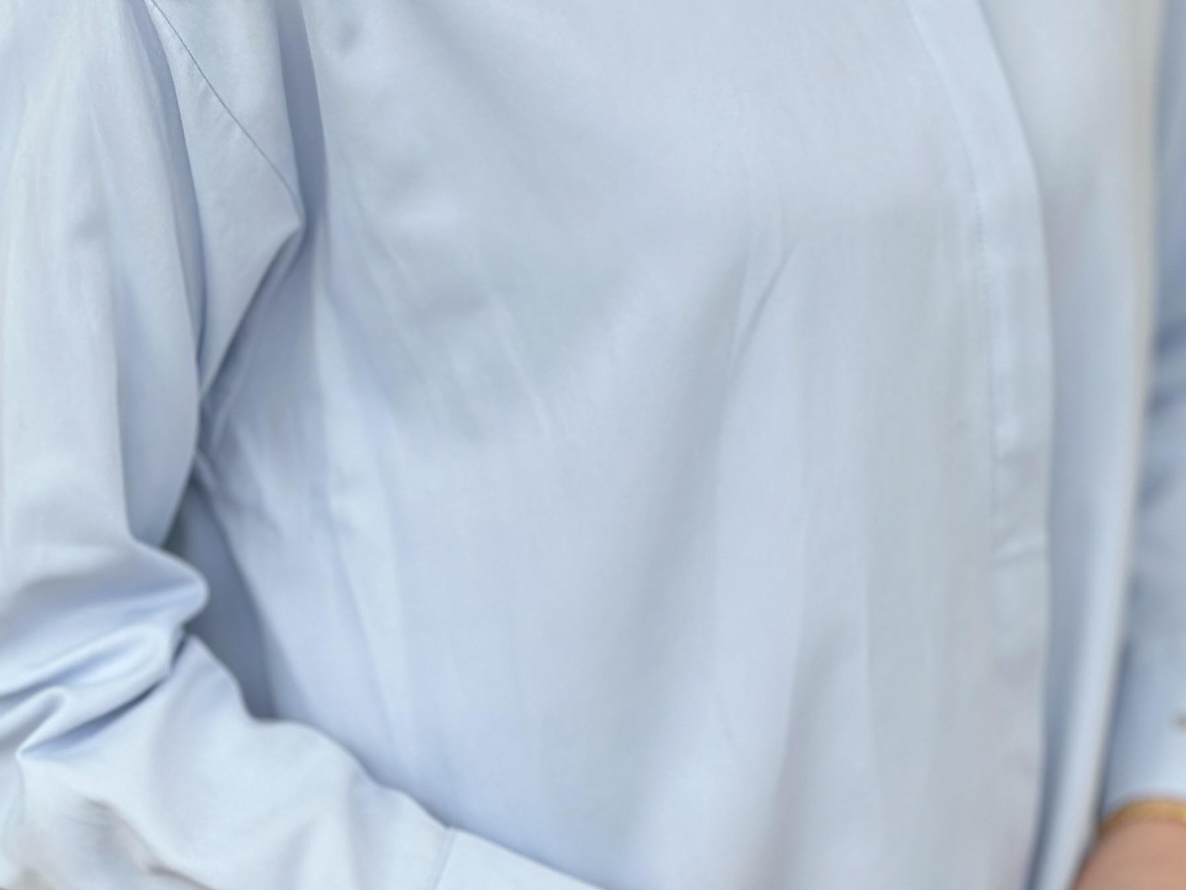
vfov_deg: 13.6
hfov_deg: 18.0
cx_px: 590
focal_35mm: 109
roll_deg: -0.2
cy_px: 562
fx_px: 3735
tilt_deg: -16.4
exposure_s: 1/980
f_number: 1.78
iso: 80
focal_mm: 6.86
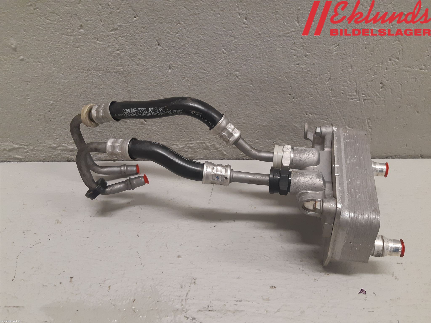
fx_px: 324
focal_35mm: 26
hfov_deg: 67.3
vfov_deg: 53.1
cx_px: 216
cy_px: 162
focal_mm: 3.93
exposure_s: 1/50
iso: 160
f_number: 1.7
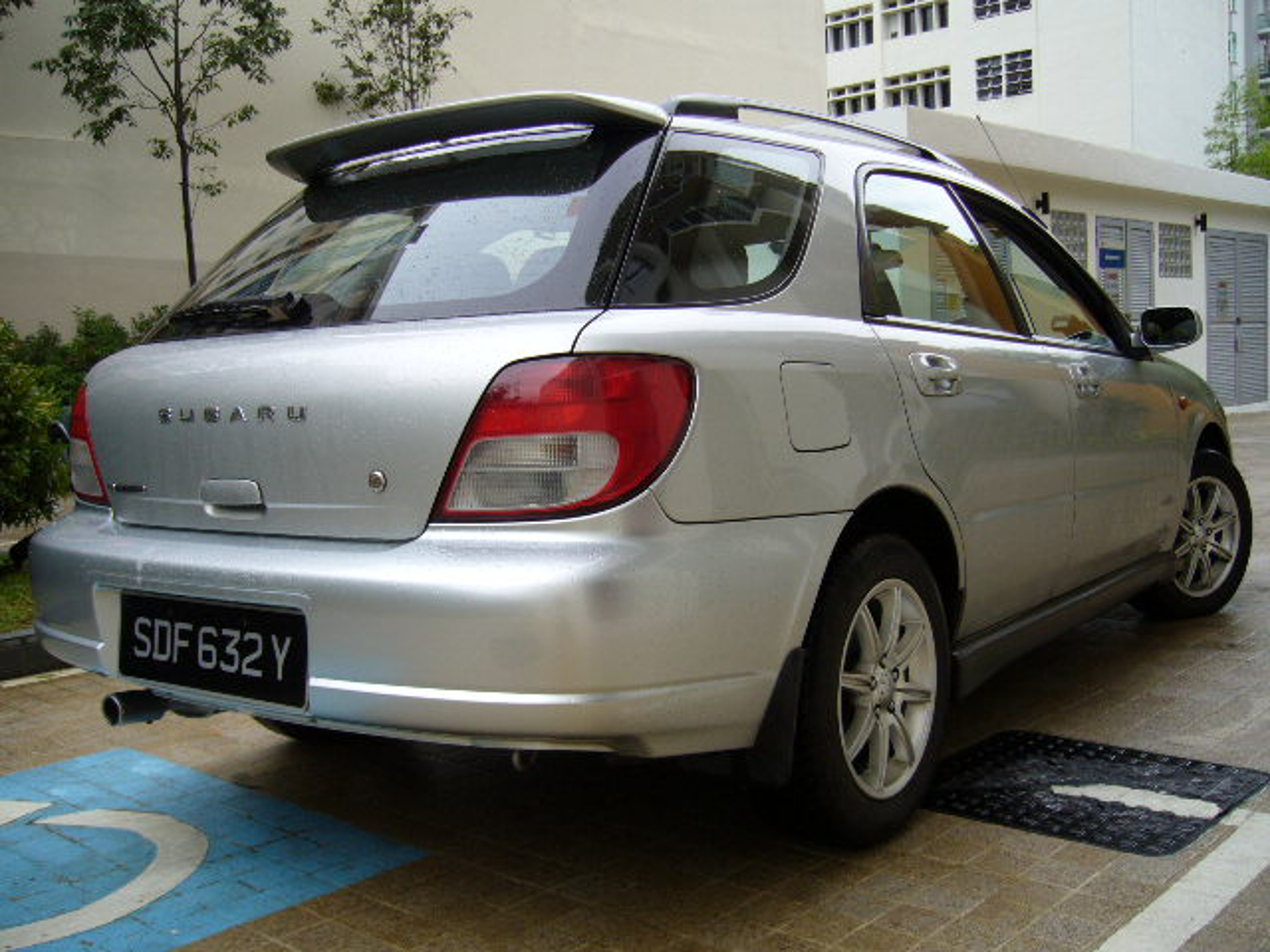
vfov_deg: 40.7
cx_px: 635
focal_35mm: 35
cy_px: 476
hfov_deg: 52.6
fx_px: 1284
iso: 80
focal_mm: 5.8
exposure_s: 1/250
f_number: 2.8
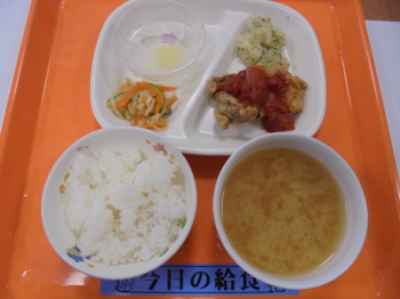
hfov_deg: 67.3
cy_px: 150
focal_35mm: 26
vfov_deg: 53.0
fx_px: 300
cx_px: 200
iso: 100
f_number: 3.5
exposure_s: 1/30
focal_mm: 4.6
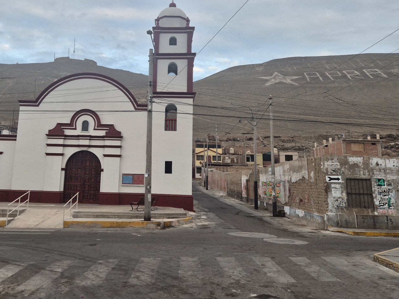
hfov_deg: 49.8
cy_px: 91
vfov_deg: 38.1
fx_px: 426
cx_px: 158
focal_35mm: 37
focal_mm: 5.4
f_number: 1.8
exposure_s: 1/180
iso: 32
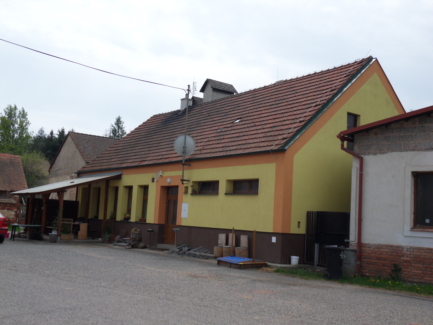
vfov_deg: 32.2
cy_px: 162
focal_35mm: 45
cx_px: 216
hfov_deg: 42.1
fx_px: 563
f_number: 9.3
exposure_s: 1/125
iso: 80
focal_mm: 7.9
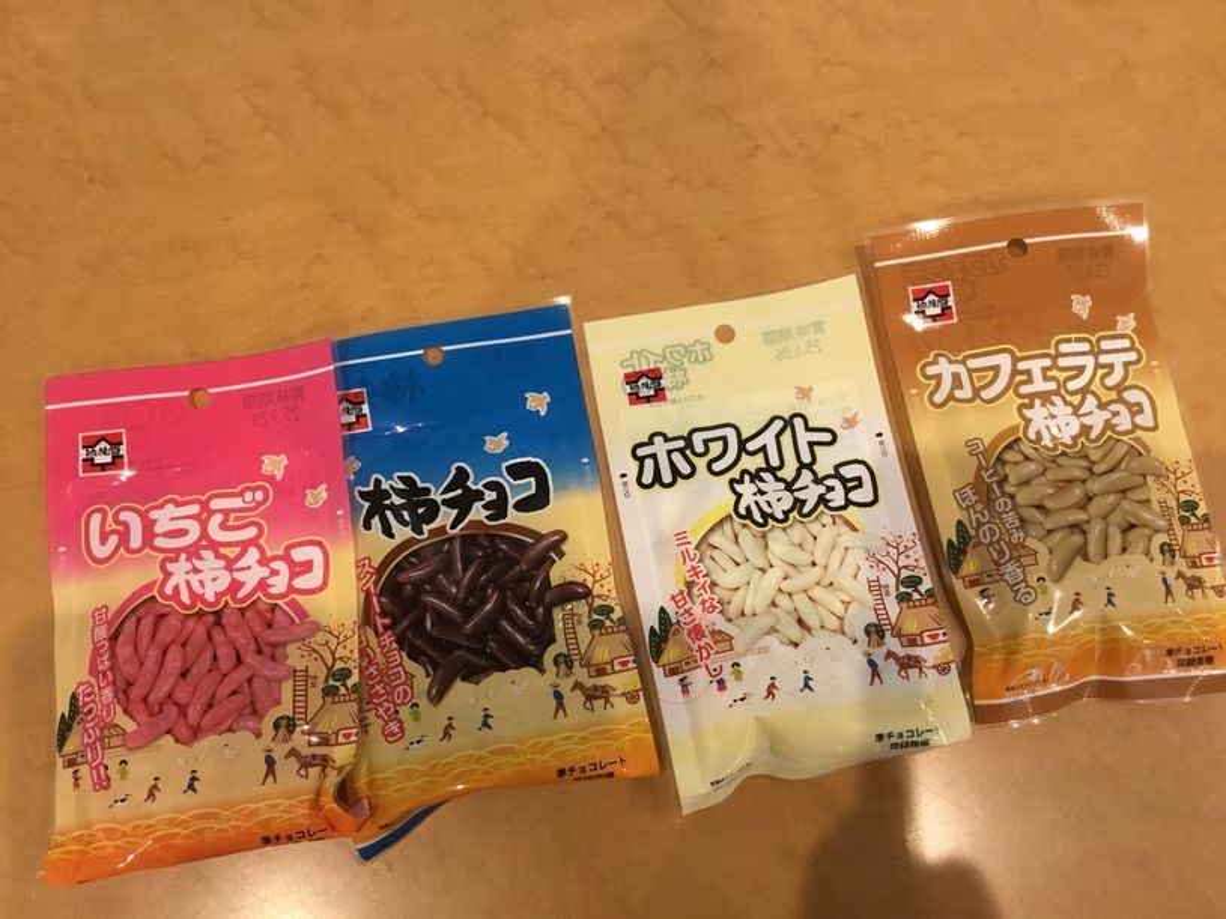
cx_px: 613
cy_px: 460
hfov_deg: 58.4
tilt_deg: -75.7
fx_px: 1098
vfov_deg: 45.4
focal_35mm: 31
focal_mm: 3.3
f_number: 2.4
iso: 125
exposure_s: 1/30
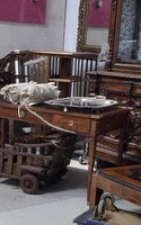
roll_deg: -3.4
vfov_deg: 30.6
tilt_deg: -15.8
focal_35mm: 66
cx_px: 43
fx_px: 406
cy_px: 163
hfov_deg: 19.6
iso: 125
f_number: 1.8
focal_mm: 4.25
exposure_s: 1/84
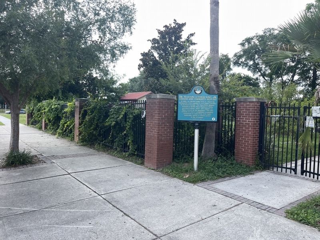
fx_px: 231
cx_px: 160
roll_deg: -3.1
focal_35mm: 25
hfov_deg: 69.4
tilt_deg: -1.1
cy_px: 120
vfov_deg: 54.9
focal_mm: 5.1
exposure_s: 1/945
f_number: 1.6
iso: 32
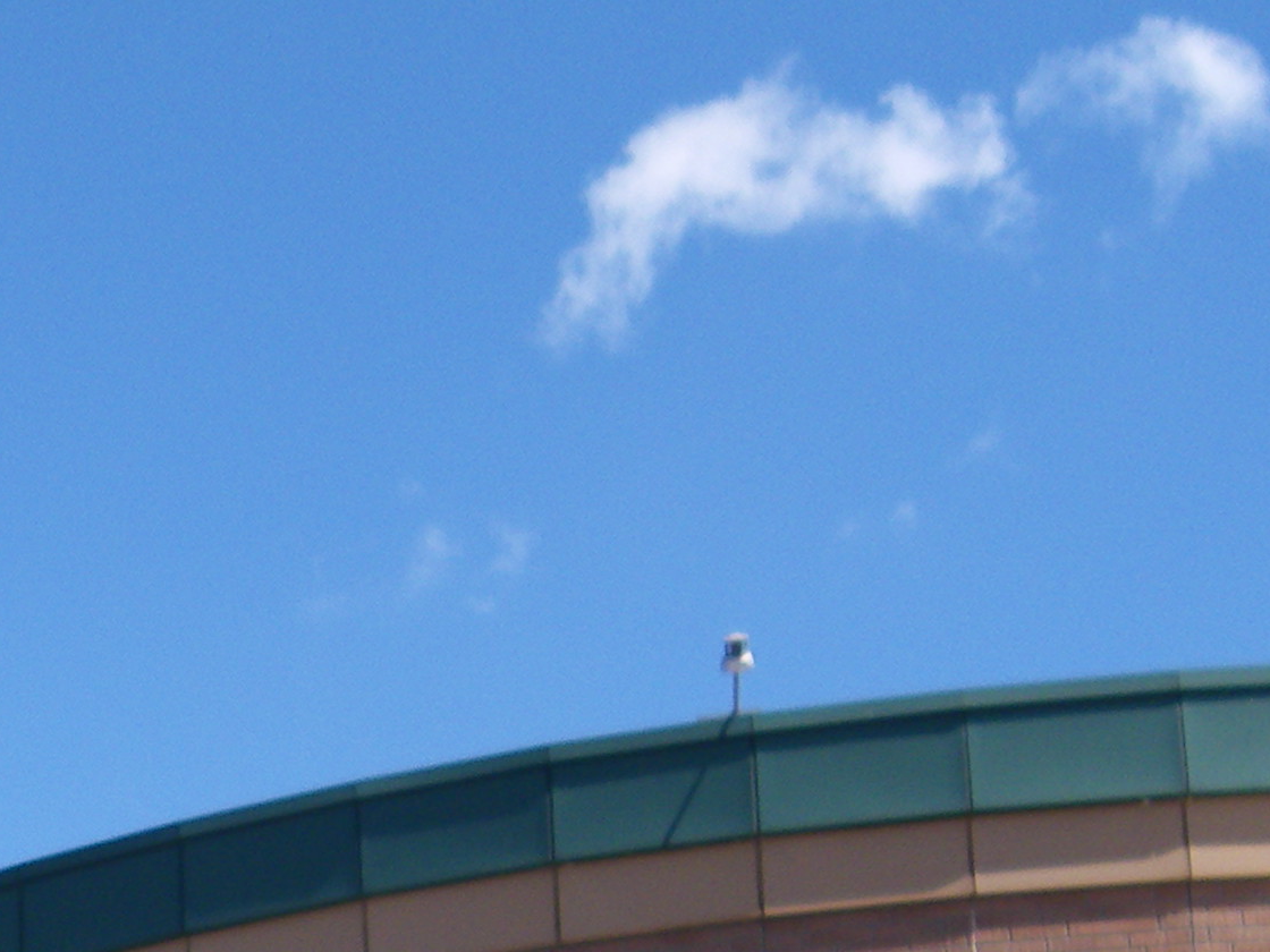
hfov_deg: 18.0
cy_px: 1691
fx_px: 3669
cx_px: -506
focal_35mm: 100
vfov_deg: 13.4
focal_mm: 4.9
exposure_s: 1/640
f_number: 2.6
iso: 64
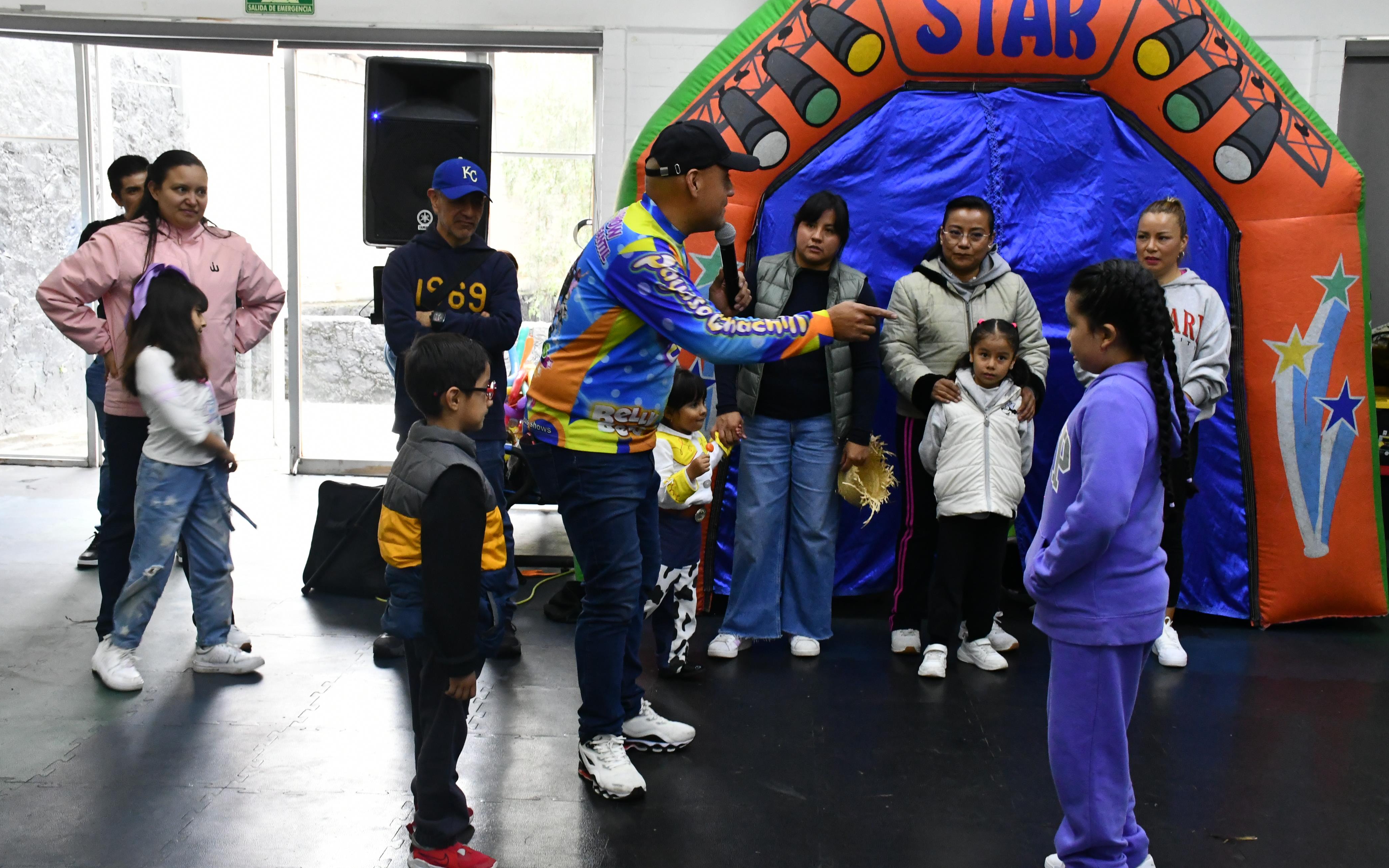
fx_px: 1514
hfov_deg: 49.3
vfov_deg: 32.0
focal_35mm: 40
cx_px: 698
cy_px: 437
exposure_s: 1/50
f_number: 10
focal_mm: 26
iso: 4000
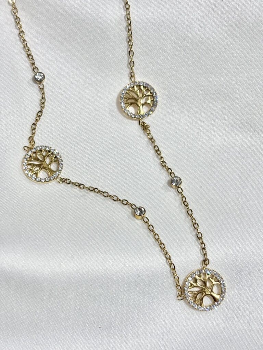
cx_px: 132
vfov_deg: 36.8
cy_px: 175
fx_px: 527
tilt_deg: -61.2
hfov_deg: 28.0
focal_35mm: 52
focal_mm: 5.96
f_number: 1.6
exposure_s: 1/327
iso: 32
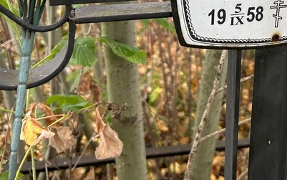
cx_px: 271
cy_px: -1
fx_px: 430
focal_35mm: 55
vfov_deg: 22.6
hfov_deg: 34.3
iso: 125
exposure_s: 1/101
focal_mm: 5.7
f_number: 1.5
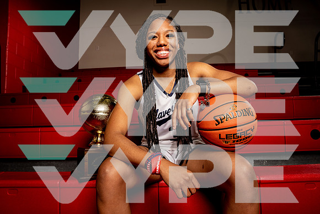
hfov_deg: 73.7
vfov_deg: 53.2
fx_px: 213
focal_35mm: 24
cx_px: 160
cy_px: 107
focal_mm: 24
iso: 100
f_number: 7.1
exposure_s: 1/250
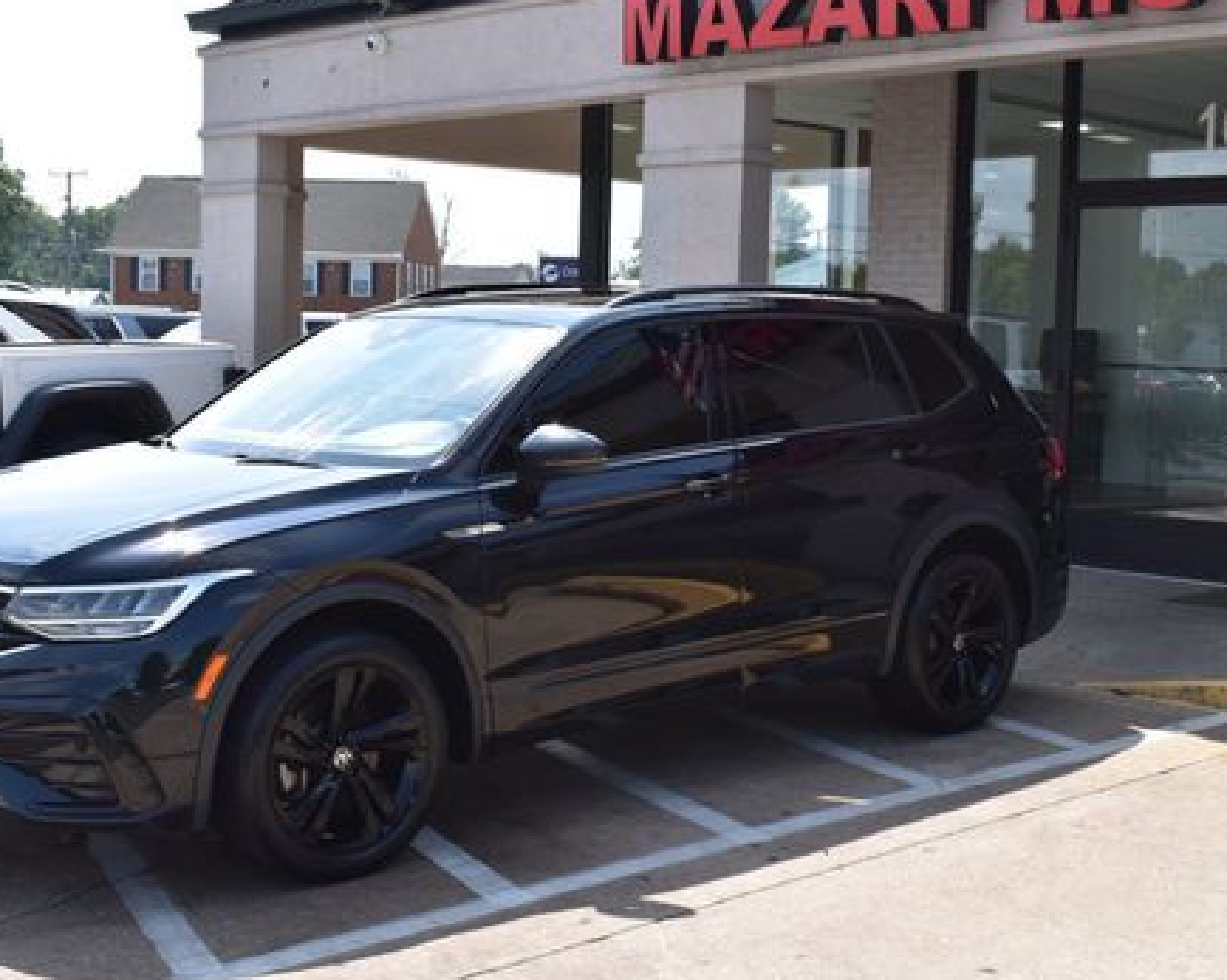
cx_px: 727
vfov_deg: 28.1
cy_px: 520
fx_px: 1961
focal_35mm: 54
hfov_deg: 34.7
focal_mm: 26
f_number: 10
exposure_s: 1/320
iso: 400
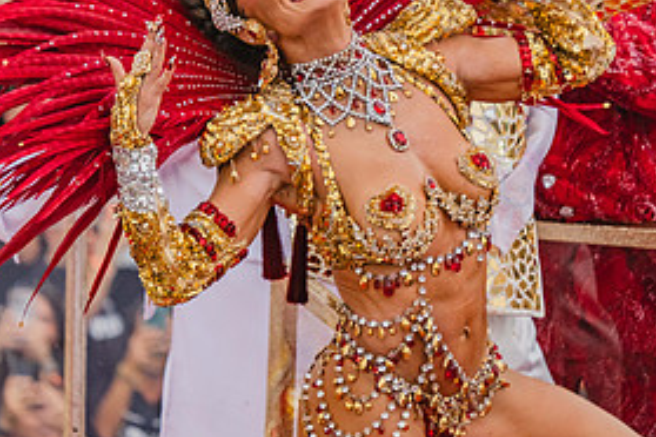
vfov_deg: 3.3
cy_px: 115
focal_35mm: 418
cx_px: 339
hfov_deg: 4.9
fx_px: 7616
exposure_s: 1/1600
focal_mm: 172.4
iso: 640
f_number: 4.7
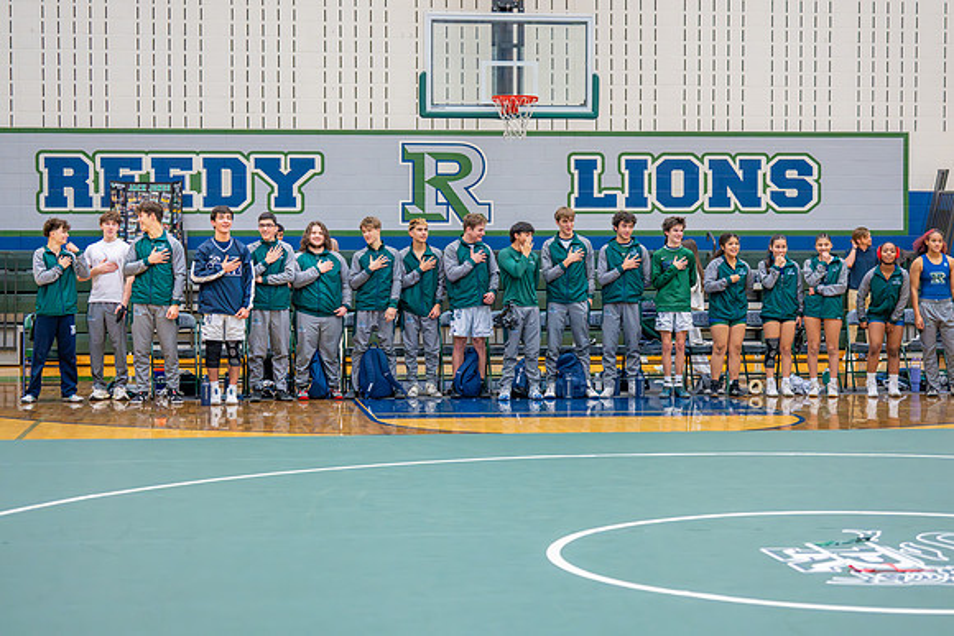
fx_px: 1968
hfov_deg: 27.3
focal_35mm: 74
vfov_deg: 18.4
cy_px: 318
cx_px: 477
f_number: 2.8
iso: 4000
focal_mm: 72
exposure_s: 1/640
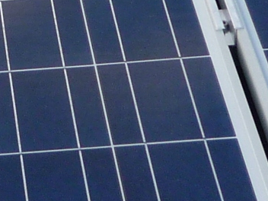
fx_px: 1409
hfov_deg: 10.4
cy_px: -250
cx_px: -152
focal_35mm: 182
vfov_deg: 7.7
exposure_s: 1/500
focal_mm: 4.4
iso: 100
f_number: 2.8
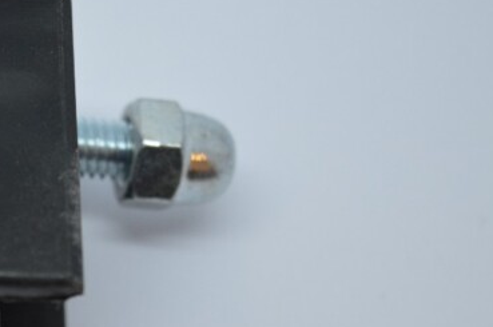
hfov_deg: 12.7
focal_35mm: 161
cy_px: 216
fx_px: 2202
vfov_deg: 8.5
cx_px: 51
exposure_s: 1/100
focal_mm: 55
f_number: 5.6
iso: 400
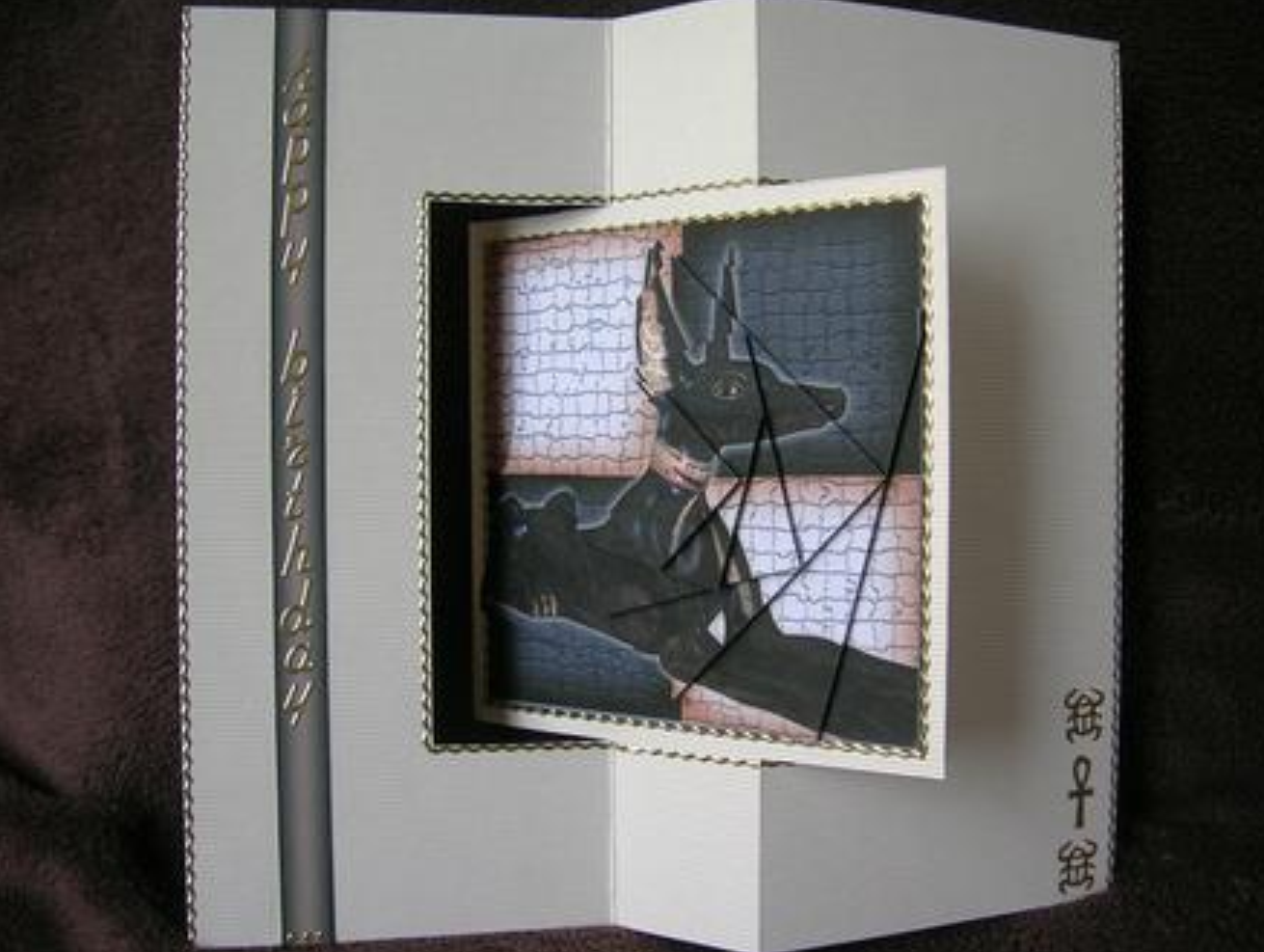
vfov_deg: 39.7
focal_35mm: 36
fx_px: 1316
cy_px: 469
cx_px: 636
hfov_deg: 51.3
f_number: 2.8
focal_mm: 5.4
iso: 50
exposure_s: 1/31
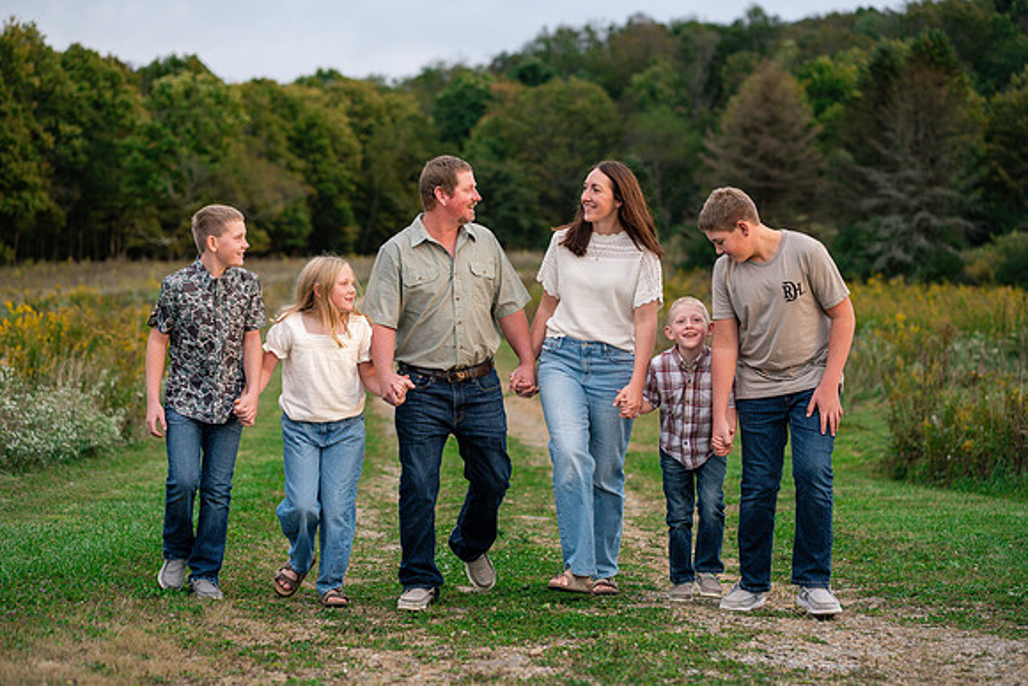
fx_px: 2428
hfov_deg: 23.9
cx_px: 514
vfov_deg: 16.1
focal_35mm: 85
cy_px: 343
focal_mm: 85
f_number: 3.2
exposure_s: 1/250
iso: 640
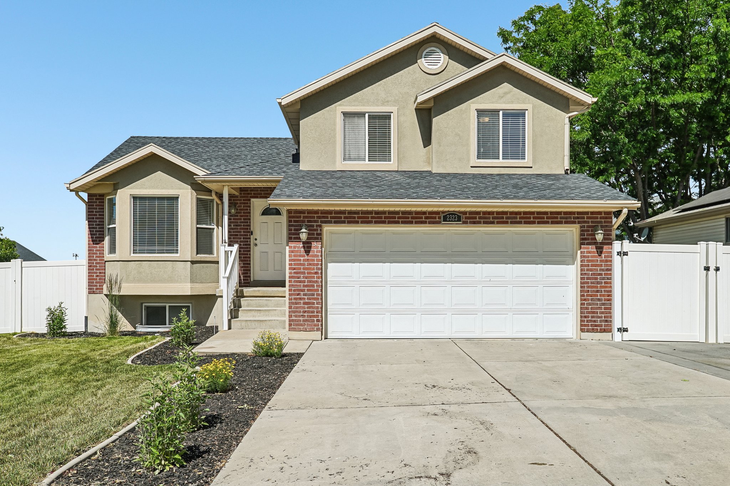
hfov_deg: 60.3
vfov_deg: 42.3
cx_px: 365
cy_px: 243
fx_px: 629
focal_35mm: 31
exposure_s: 1/500
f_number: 8
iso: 100
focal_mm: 31
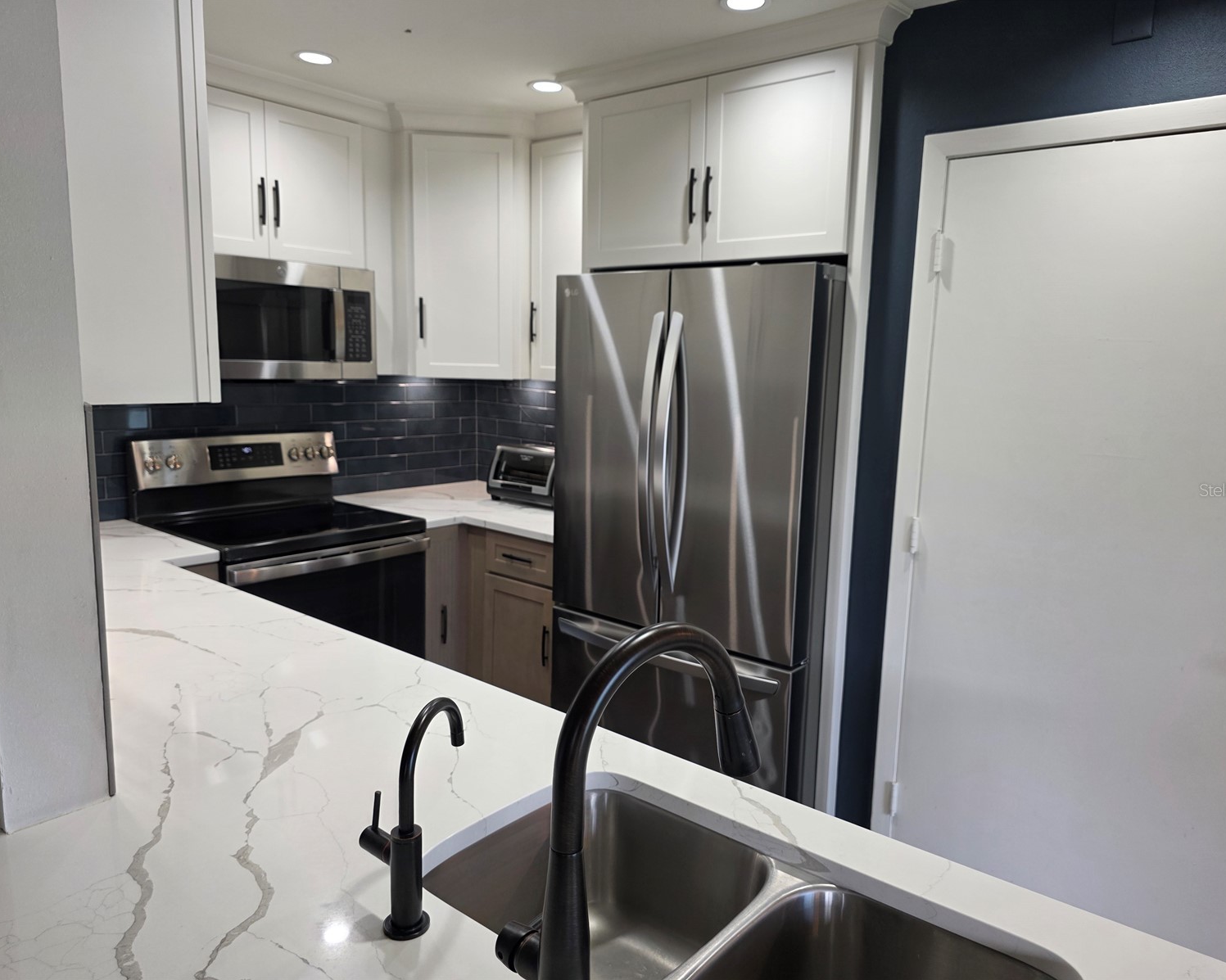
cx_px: 622
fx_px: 871
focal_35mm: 24
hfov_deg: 70.3
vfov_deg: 58.8
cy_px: 490
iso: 80
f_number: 1.7
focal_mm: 6.3
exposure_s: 1/120
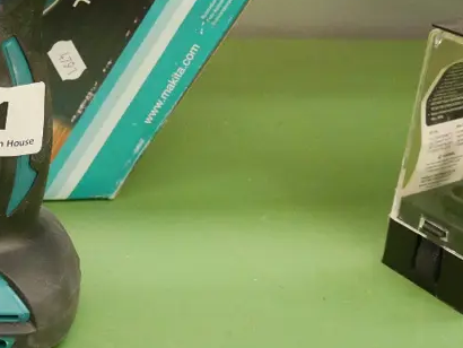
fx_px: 1004
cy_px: 11
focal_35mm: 75
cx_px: -42
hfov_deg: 24.3
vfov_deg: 19.2
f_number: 3.7
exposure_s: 1/100
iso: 3200
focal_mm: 15
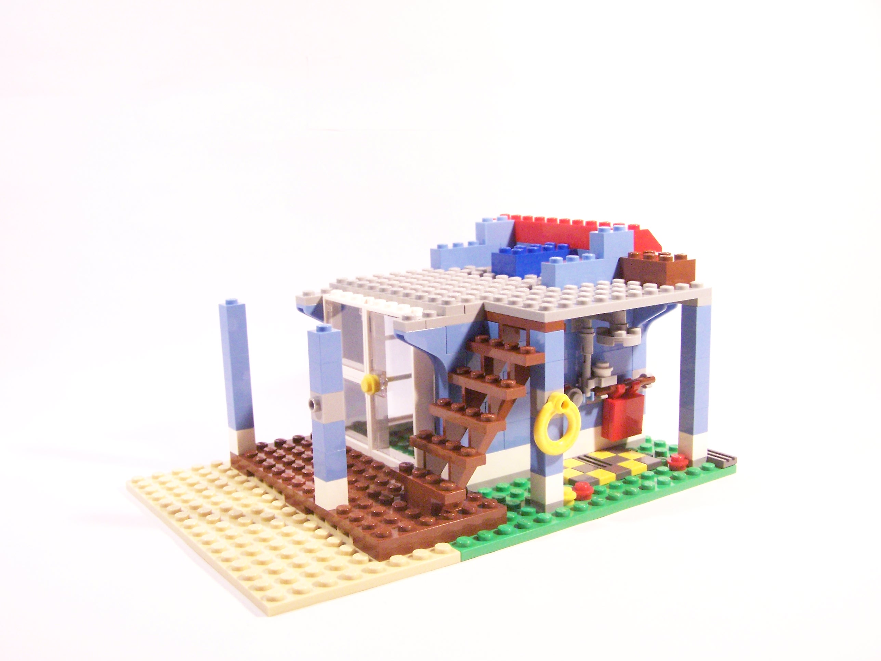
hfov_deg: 49.0
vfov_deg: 37.7
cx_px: 440
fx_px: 967
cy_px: 330
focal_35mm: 38
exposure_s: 1/30
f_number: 3.6
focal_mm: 6.3
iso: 400
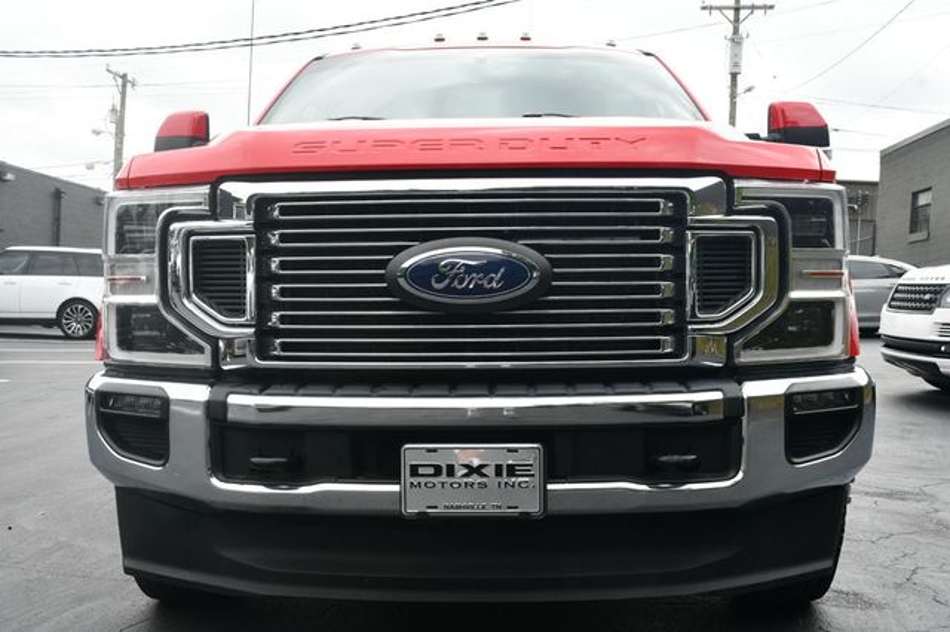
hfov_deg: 49.6
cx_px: 475
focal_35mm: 39
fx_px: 1029
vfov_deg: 34.2
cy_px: 316
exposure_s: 1/250
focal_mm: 26
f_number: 8
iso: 200
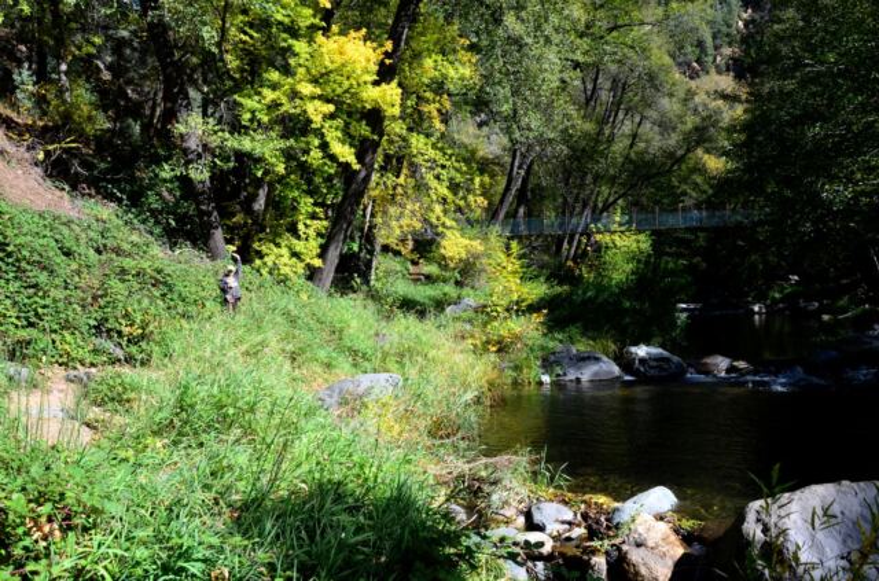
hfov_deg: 57.4
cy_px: 290
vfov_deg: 39.7
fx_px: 804
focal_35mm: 33
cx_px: 440
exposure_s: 1/160
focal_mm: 22
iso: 400
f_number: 14
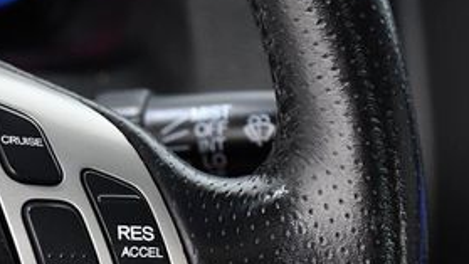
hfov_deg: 12.4
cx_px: 71
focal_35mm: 173
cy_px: 280
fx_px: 2152
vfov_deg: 7.0
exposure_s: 1/160
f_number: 4.5
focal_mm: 48
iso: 2500
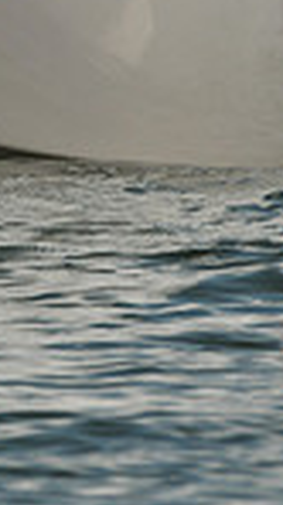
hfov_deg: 0.5
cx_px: 95
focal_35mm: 2455
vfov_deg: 0.9
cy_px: 169
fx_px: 32826
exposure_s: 1/640
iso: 200
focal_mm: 400
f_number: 9
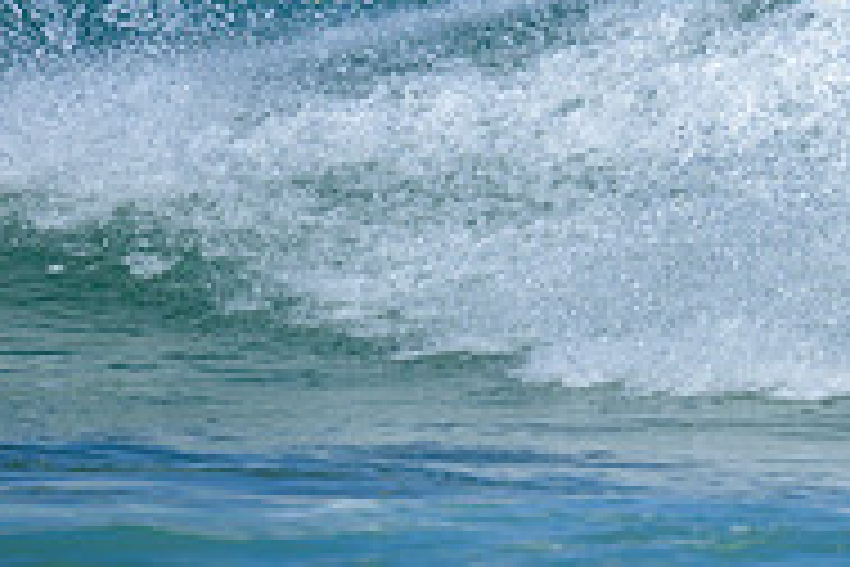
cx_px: 1097
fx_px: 57866
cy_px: -25
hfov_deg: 0.8
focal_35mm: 2451
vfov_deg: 0.6
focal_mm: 800
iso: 280
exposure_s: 1/2500
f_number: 6.3
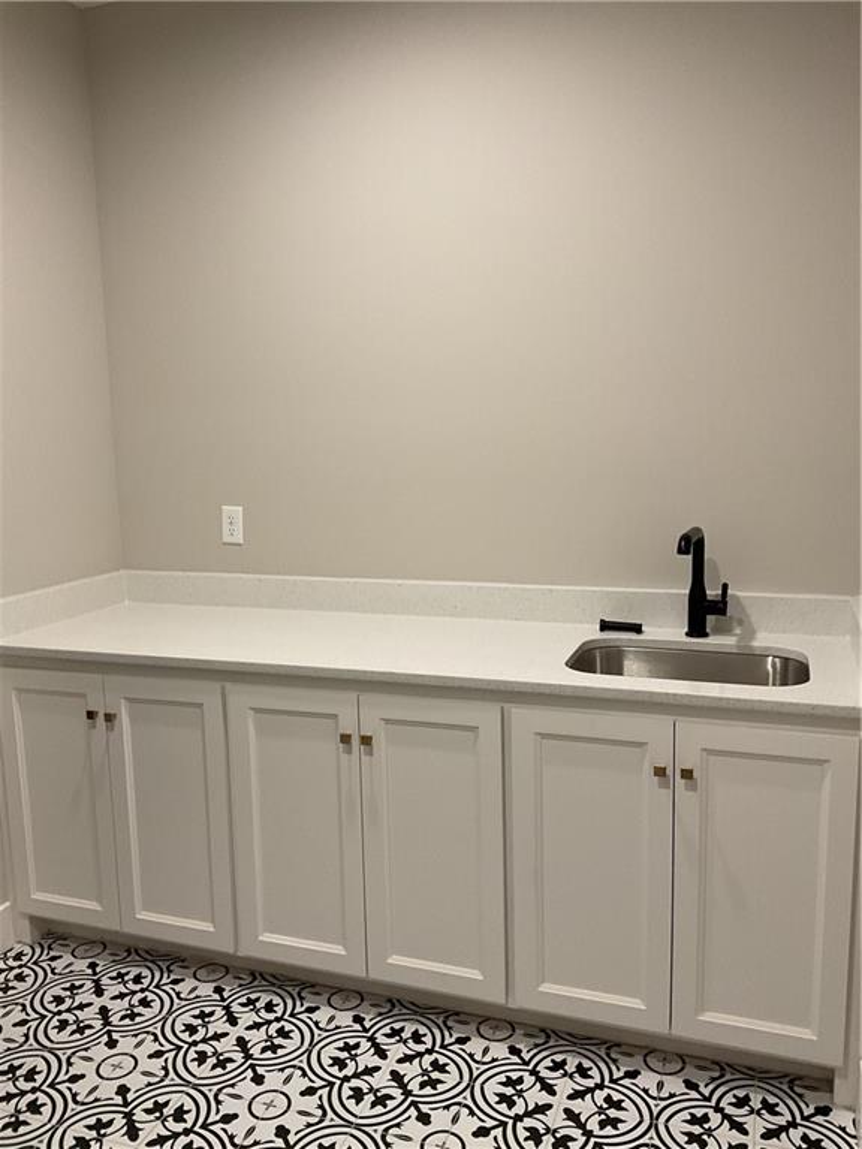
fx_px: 963
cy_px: 574
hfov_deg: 48.2
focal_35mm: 29
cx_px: 431
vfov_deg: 61.7
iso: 100
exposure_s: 1/60
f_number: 1.8
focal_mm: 3
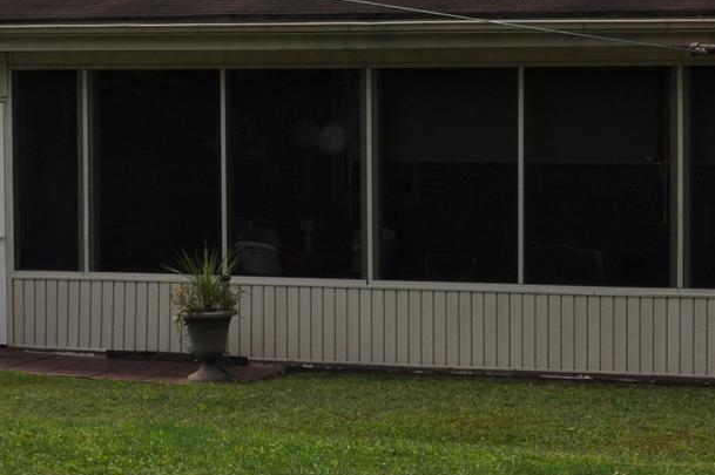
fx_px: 2401
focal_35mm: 121
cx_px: 244
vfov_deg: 11.3
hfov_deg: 16.9
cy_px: 155
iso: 200
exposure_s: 1/200
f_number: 14
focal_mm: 24
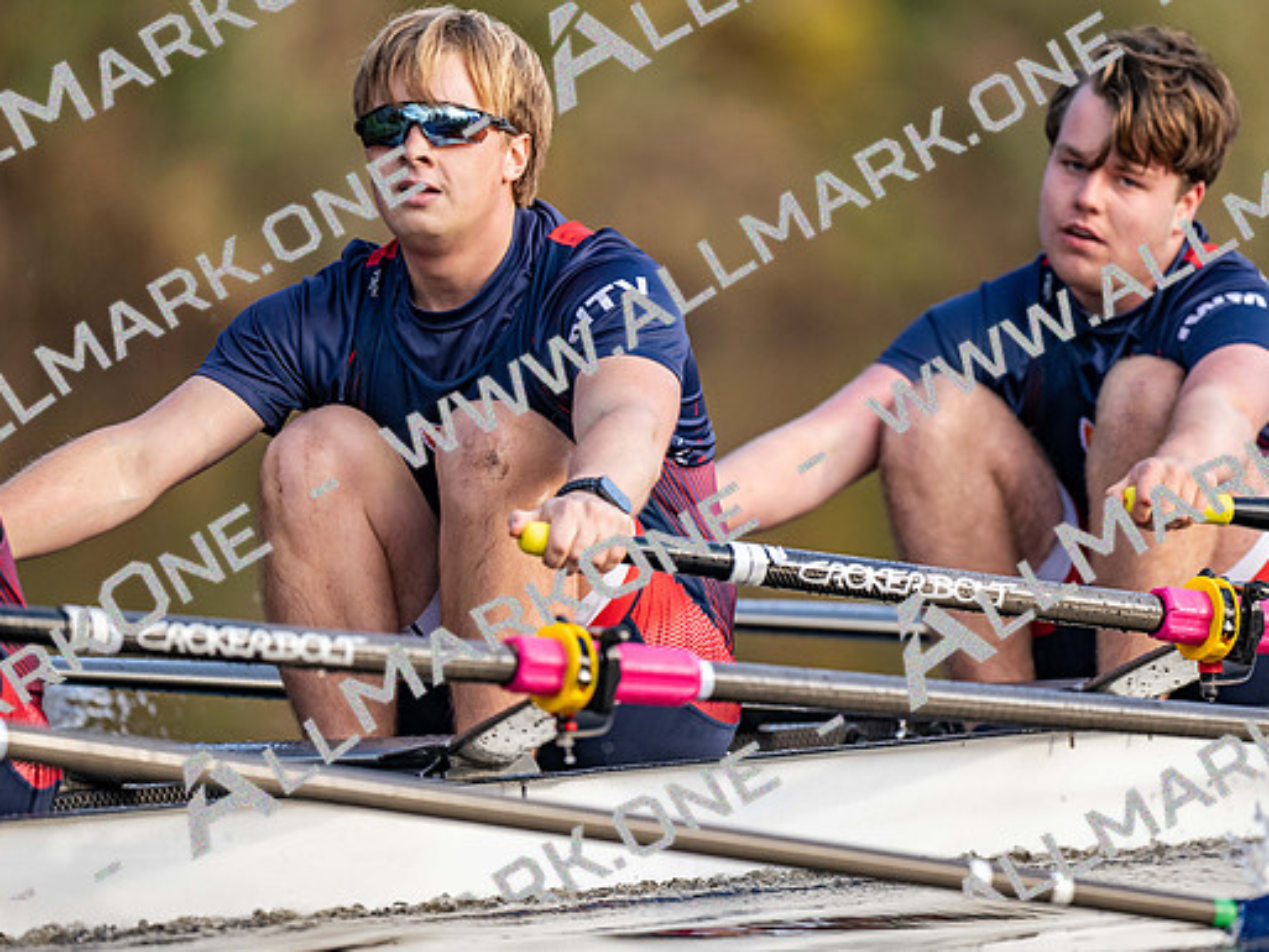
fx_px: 23907
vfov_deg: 2.3
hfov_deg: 3.0
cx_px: 685
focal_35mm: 652
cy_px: 476
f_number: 4
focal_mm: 600
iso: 1100
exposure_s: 1/2500
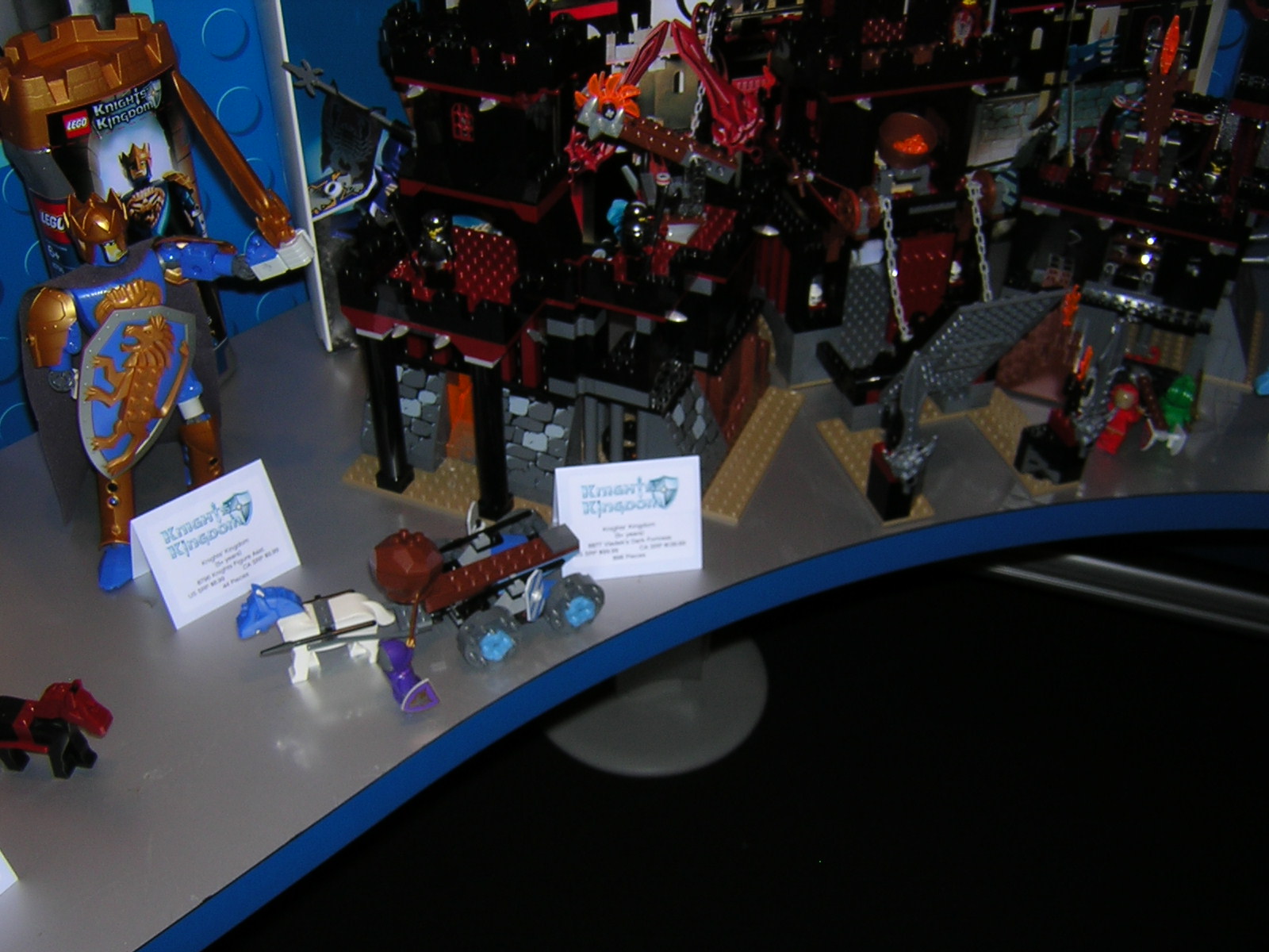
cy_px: 476
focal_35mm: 36
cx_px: 634
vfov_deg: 39.7
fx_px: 1320
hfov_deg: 51.4
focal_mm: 4.7
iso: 100
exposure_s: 1/60.1
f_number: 5.2
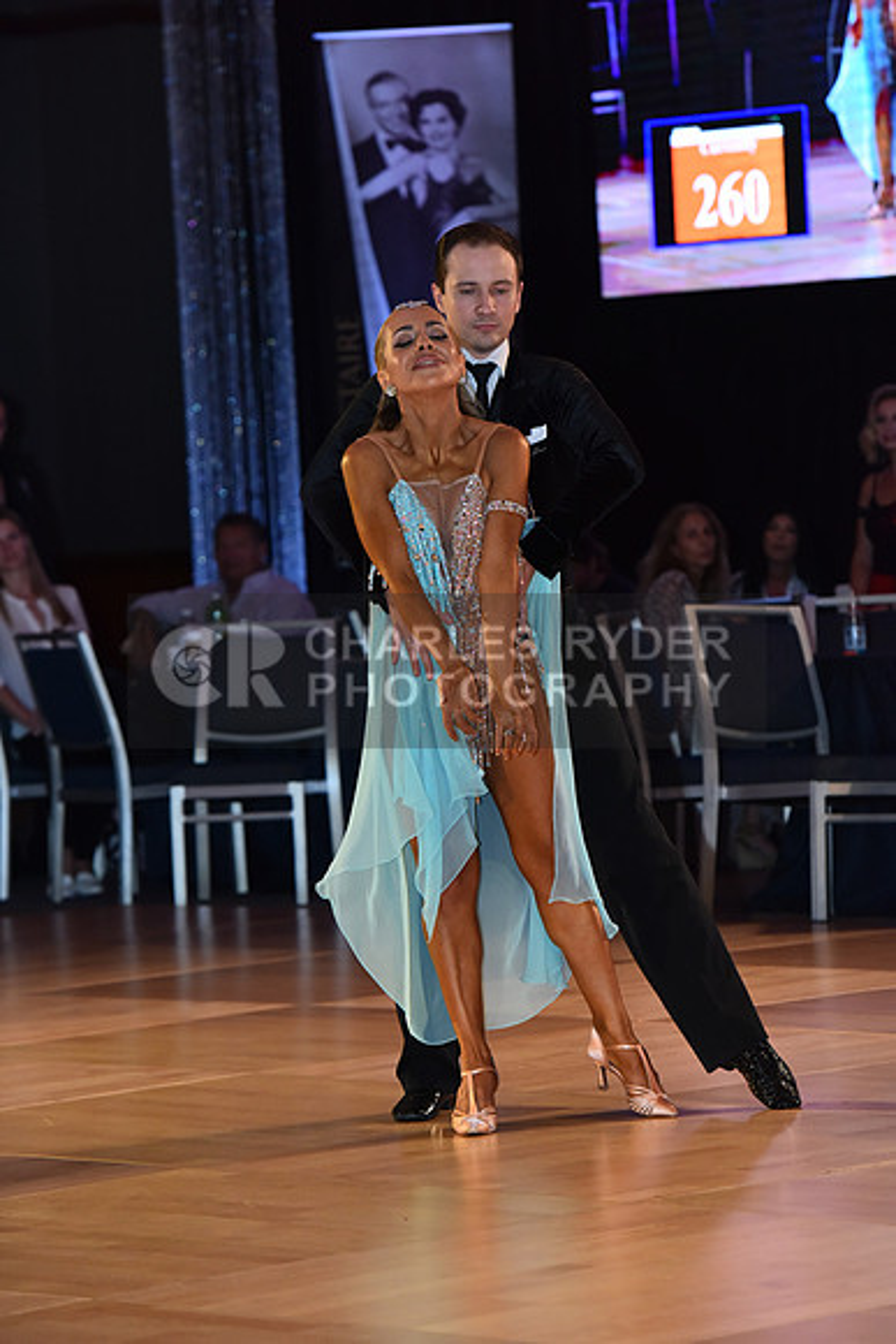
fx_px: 5596
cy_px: 672
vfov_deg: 13.7
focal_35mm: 150
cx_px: 448
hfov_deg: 9.2
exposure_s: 1/320
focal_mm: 150
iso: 2000
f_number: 5
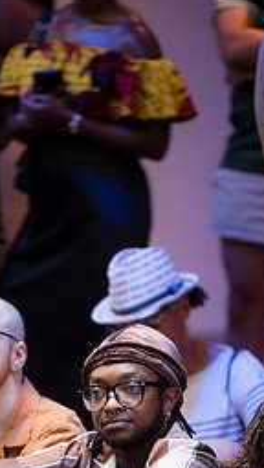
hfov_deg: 3.3
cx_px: 112
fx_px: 4579
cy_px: 402
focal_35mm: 369
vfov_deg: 5.8
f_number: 2.8
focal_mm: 200
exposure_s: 1/125
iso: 2000
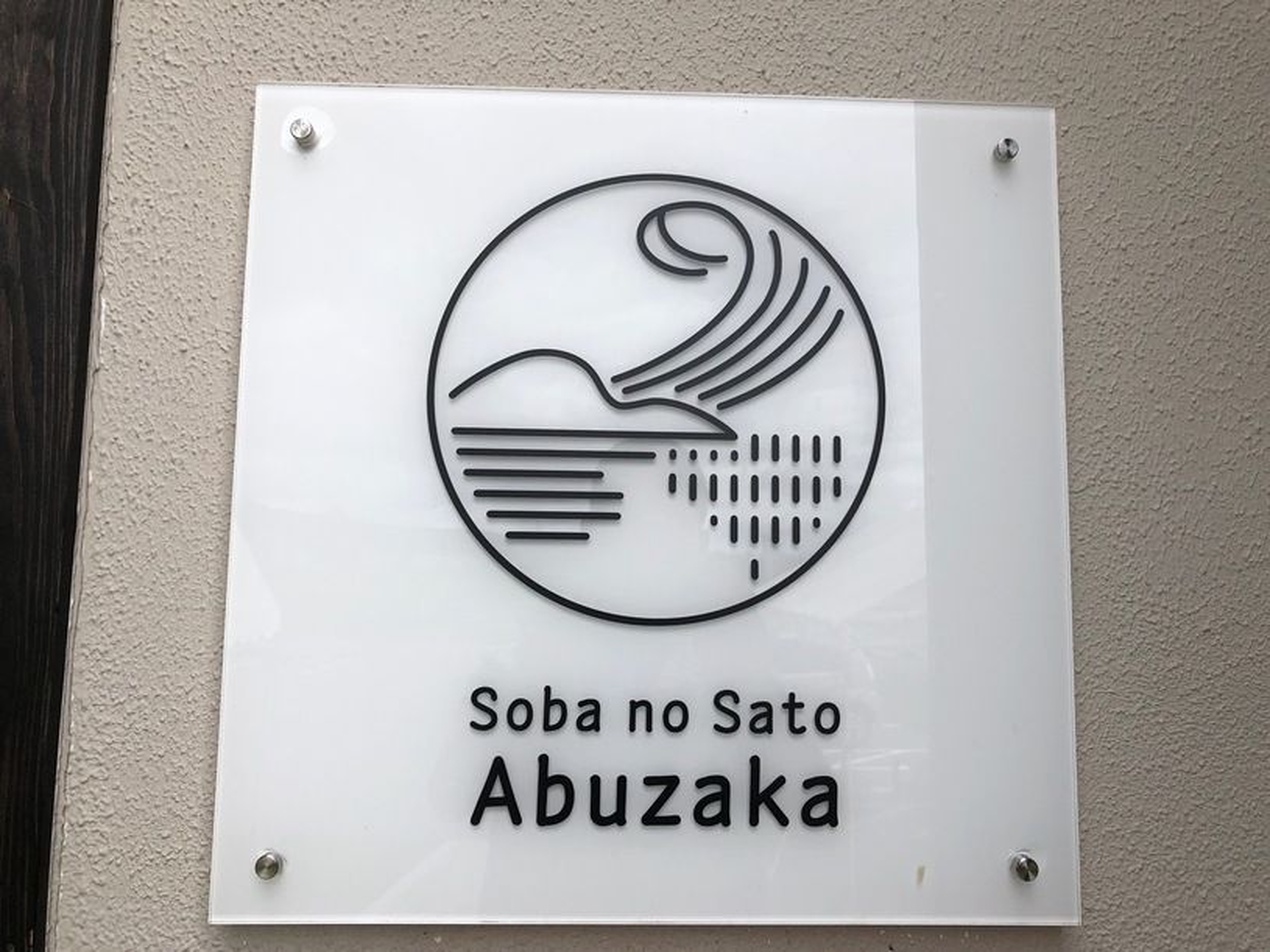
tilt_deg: +6.3
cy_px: 476
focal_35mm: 28
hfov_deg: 63.5
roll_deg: +0.0
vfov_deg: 49.7
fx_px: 1027
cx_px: 635
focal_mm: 4
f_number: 1.8
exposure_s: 1/1171
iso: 20
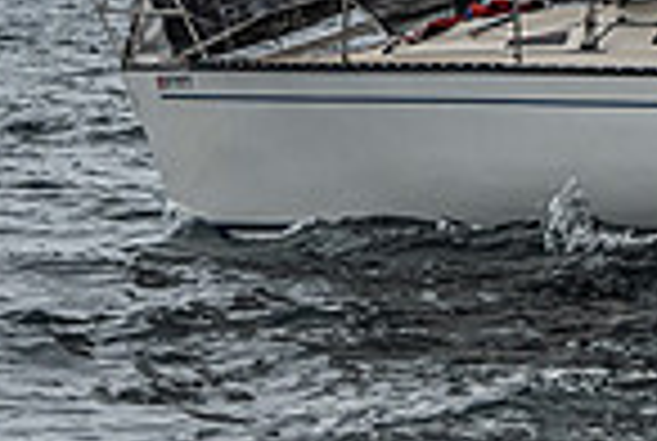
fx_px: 10460
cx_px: 1310
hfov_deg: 3.6
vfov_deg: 2.4
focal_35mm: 572
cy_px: -265
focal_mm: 105
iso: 400
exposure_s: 1/3200
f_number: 6.3
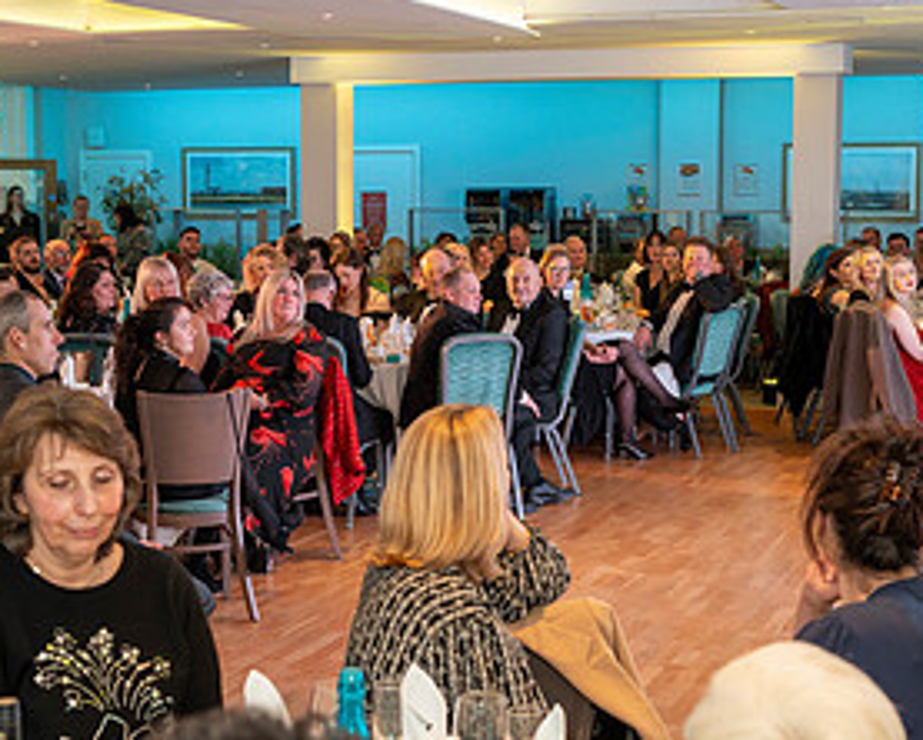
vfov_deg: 21.9
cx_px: 440
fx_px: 1914
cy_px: 408
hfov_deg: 27.1
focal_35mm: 70
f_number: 5
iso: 800
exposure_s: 1/60
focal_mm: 35
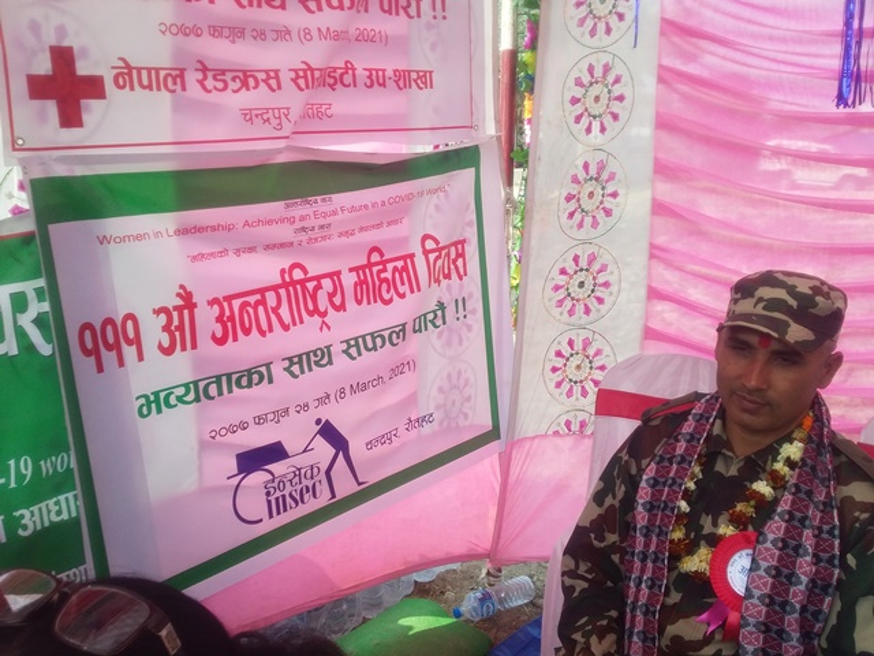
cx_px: 437
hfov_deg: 58.4
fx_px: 783
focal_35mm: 31
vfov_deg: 45.4
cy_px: 328
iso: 40
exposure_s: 1/340
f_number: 2.2
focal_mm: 3.3
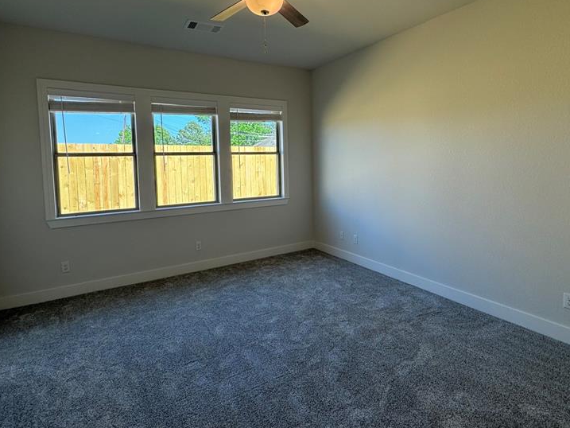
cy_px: 181
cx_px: 297
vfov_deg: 65.6
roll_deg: +1.1
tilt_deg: -4.5
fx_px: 329
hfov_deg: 81.7
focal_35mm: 20
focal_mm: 2.22
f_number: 2.2
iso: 50
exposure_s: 1/120
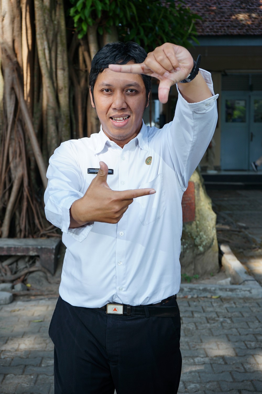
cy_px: 197
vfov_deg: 35.6
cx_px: 131
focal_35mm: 56
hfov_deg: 24.2
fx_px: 611
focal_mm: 56
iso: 160
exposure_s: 1/160
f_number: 6.3
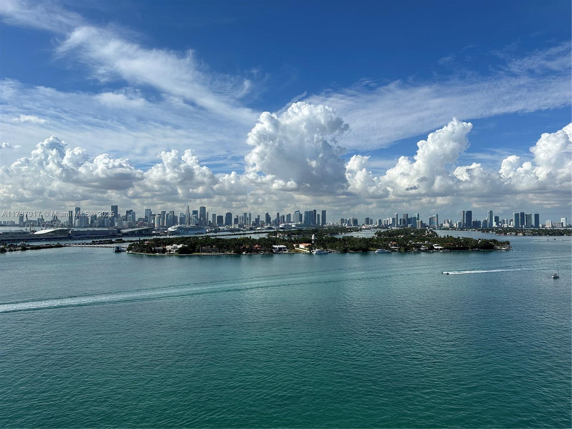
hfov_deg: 71.6
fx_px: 397
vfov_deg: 56.8
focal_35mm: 24
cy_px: 214
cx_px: 286
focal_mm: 6.86
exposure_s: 1/9709
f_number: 1.78
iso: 80
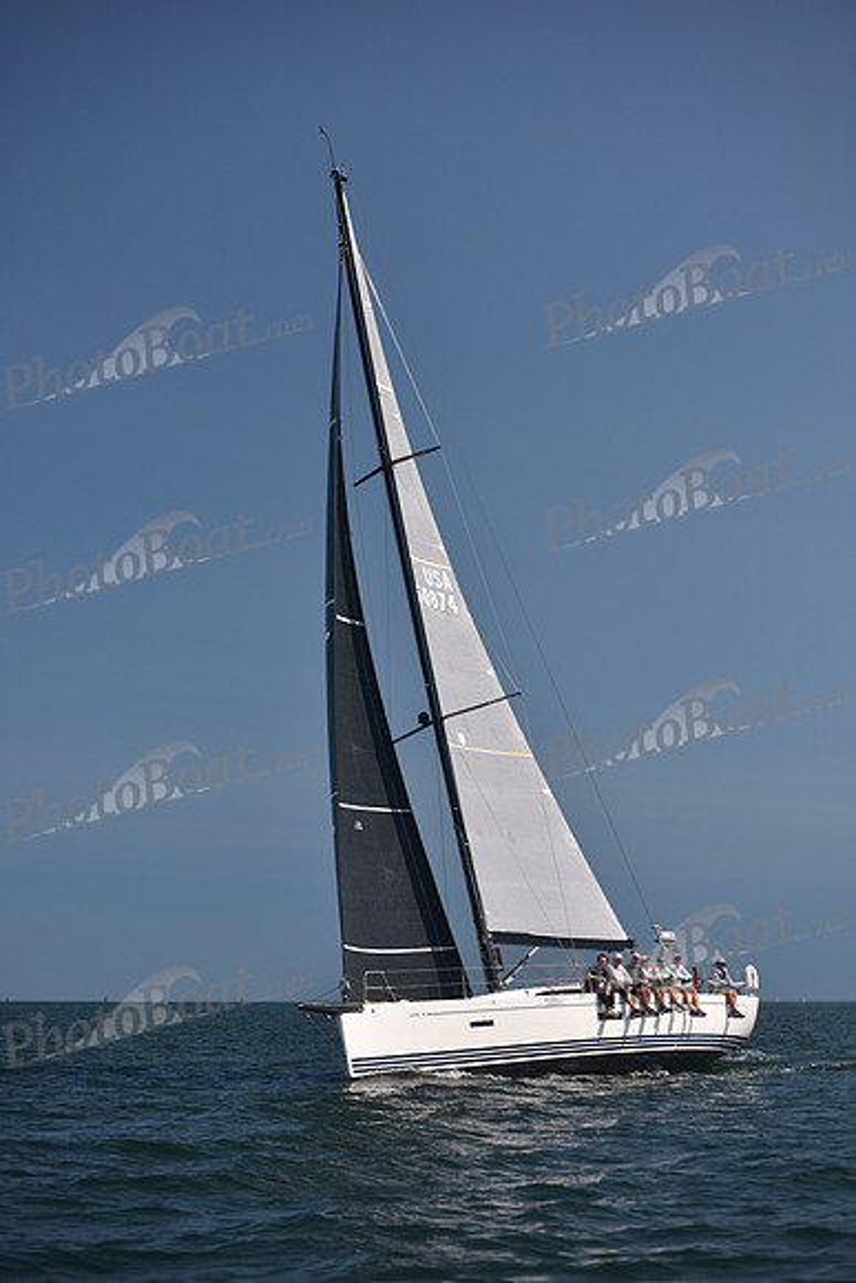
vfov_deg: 28.8
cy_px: 642
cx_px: 428
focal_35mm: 70
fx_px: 2495
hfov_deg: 19.5
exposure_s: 1/2500
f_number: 3.5
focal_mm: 70
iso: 250
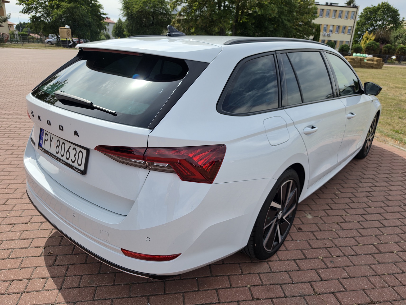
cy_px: 152
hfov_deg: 73.9
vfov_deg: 58.9
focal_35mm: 23
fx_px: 270
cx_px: 203
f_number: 1.4
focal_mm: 6.5
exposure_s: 1/6571
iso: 64
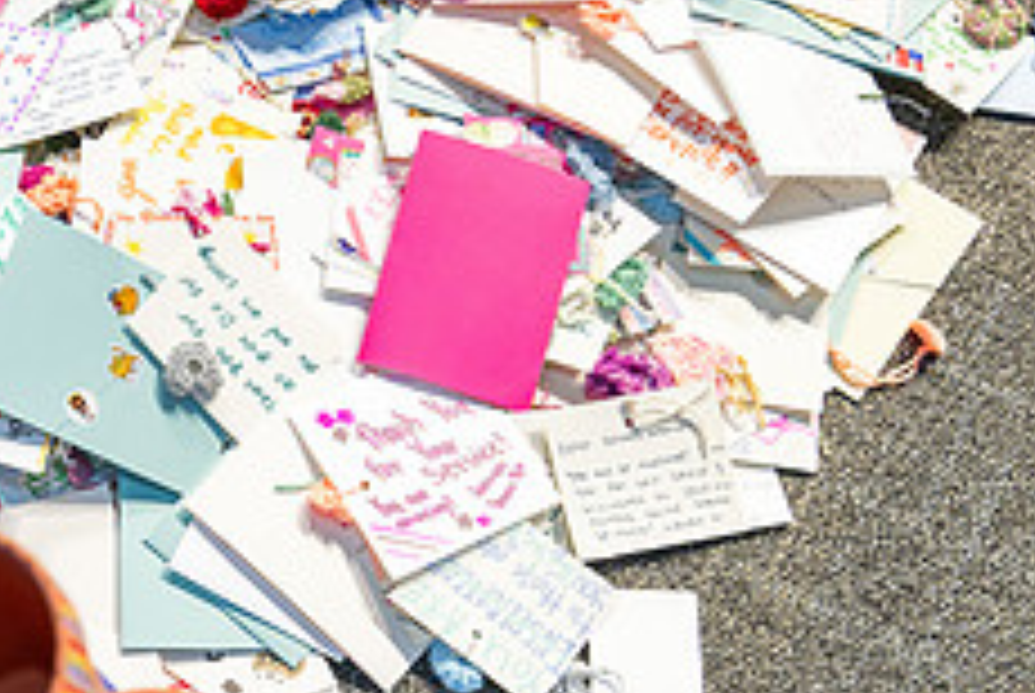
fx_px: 2332
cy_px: 647
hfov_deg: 24.6
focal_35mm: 81
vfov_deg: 16.6
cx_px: 199
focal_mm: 30
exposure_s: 1/100
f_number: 5.6
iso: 2500
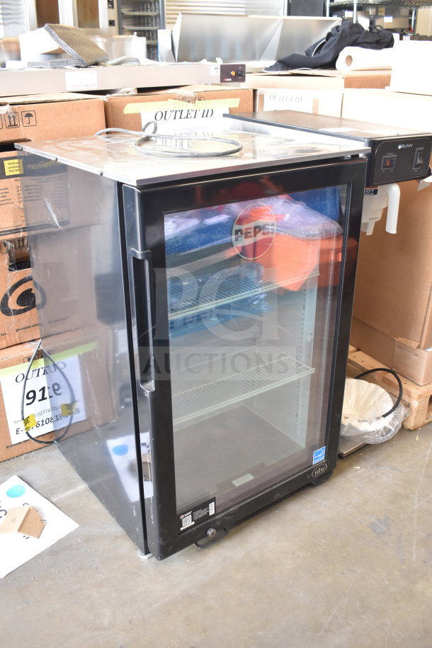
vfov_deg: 57.2
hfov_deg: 40.0
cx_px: 216
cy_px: 324
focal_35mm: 33
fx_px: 594
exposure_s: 1/30
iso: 640
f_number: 3.8
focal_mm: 22
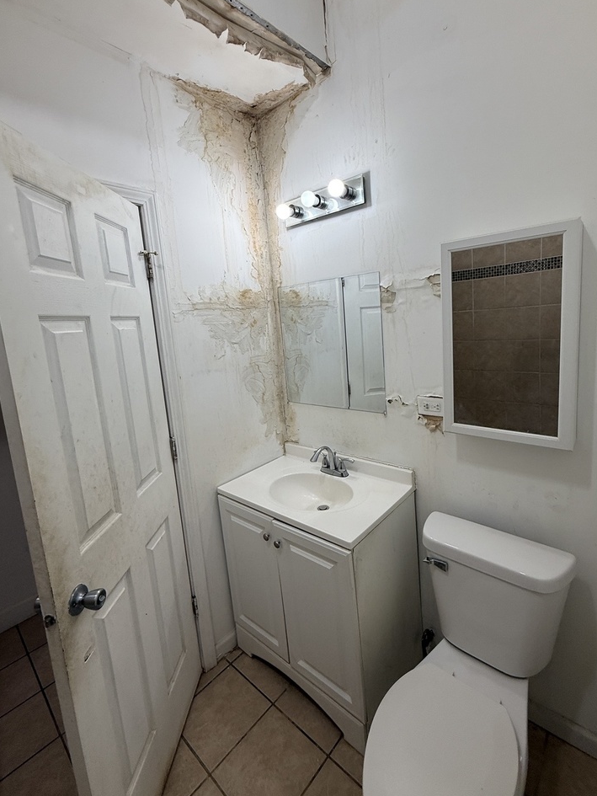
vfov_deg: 94.3
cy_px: 370
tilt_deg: -7.3
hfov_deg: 78.0
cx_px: 322
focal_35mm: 16
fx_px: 368
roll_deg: +4.2
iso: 64
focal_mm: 2.22
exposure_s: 1/120
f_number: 2.2
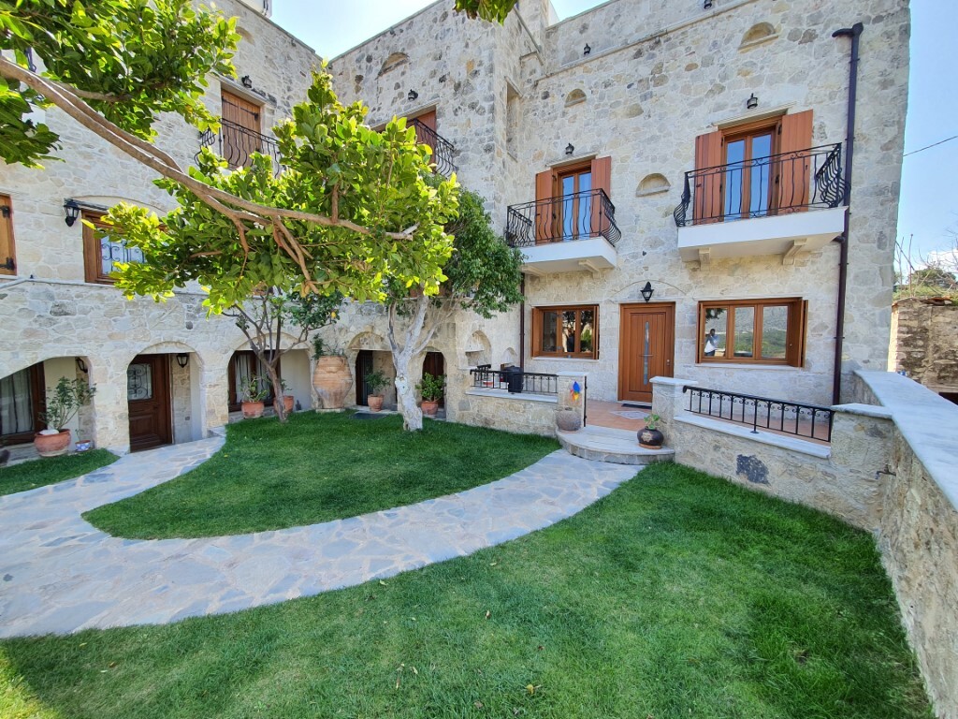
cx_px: 479
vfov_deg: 89.9
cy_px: 360
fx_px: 360
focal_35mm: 13
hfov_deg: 106.2
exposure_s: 1/146
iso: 50
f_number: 2.2
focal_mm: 1.8
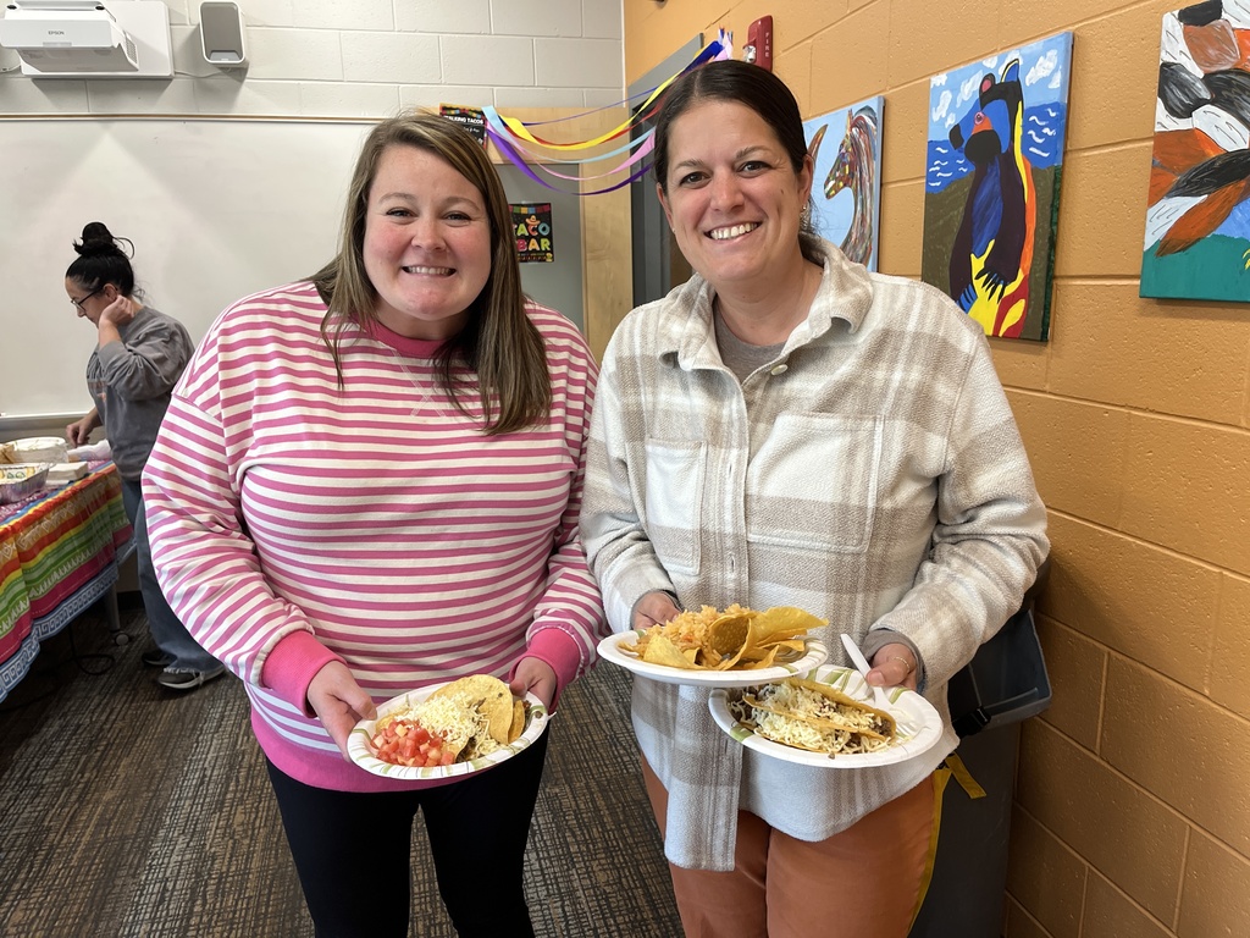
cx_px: 625
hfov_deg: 67.3
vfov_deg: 53.1
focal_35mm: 26
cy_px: 469
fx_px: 939
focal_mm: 5.1
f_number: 1.6
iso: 125
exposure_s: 1/120
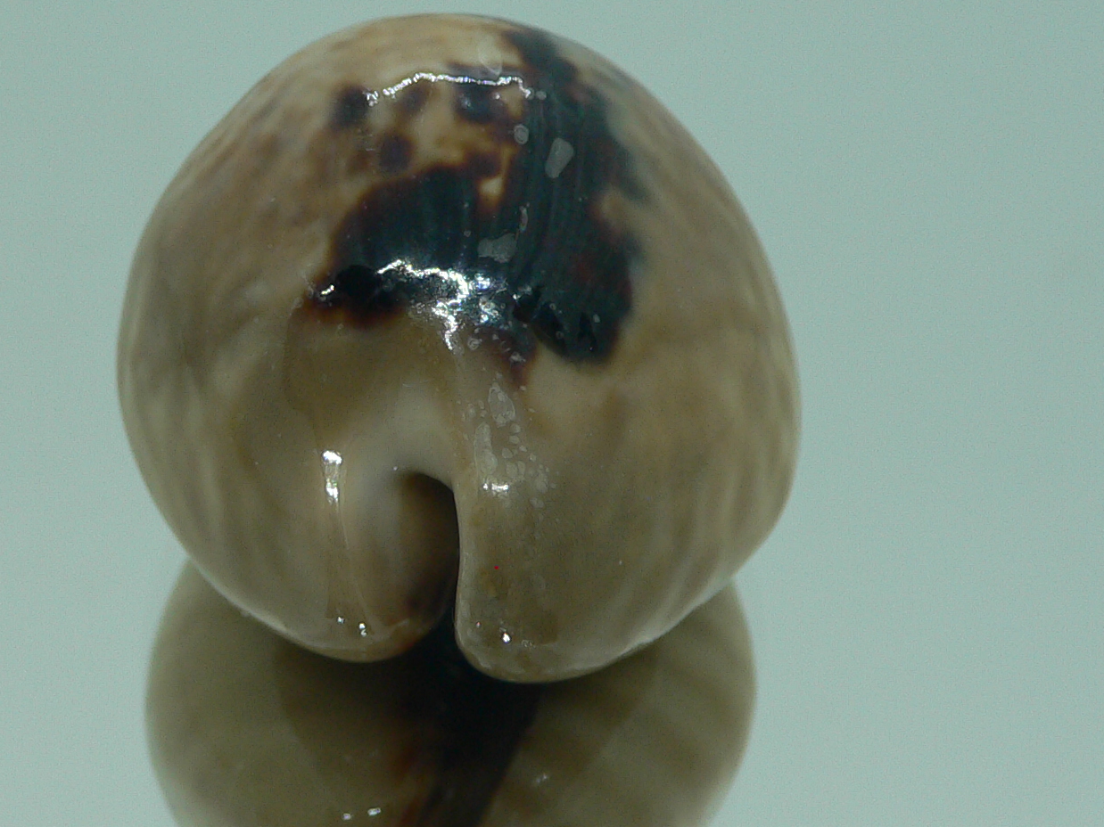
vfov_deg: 25.6
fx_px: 1818
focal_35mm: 57
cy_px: 435
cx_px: 396
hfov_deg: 33.6
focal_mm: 4.6
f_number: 2.8
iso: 80
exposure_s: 1/60
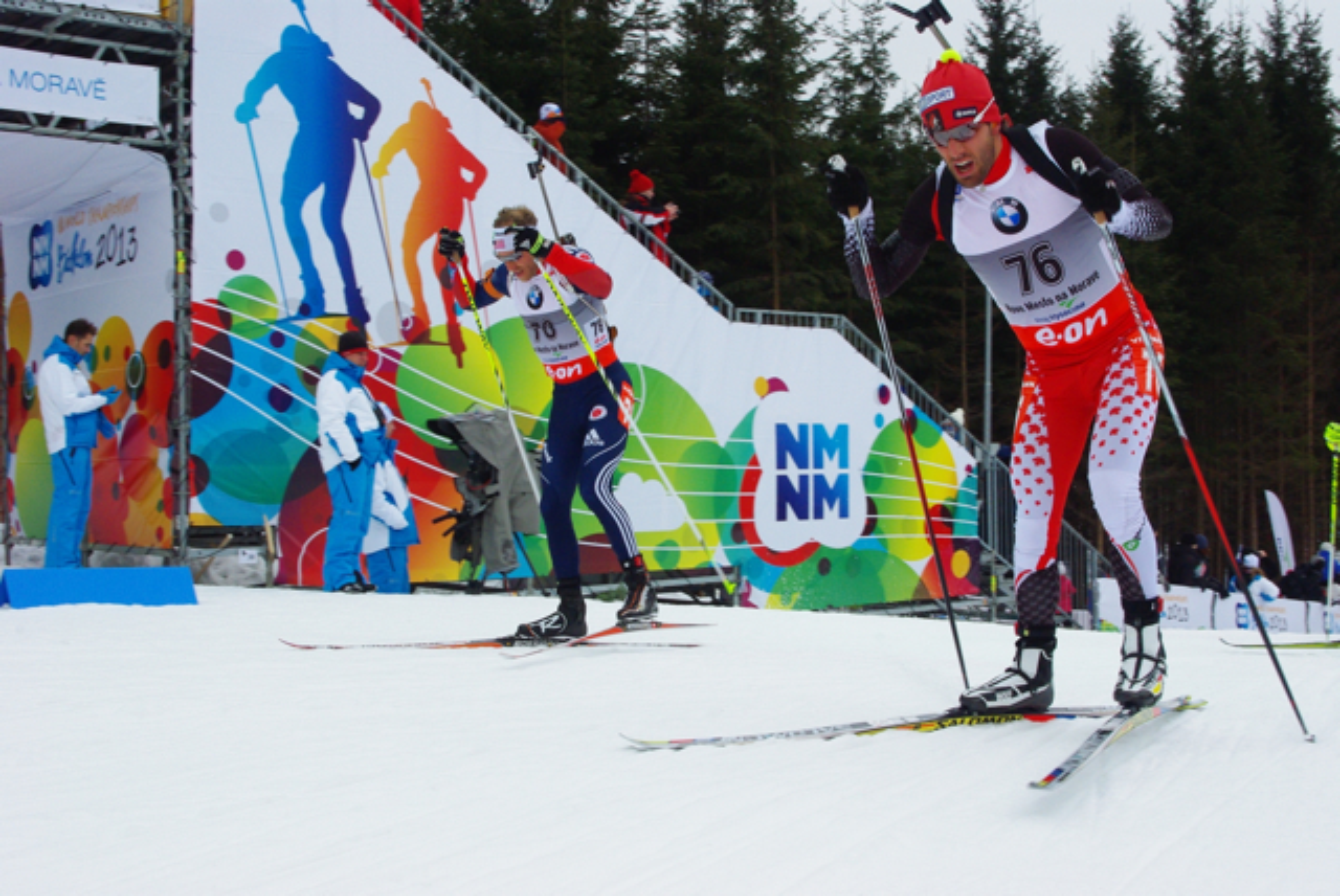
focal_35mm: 42
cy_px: 448
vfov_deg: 32.0
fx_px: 1565
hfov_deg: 46.4
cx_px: 670
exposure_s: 1/250
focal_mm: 28.13
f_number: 11
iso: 800
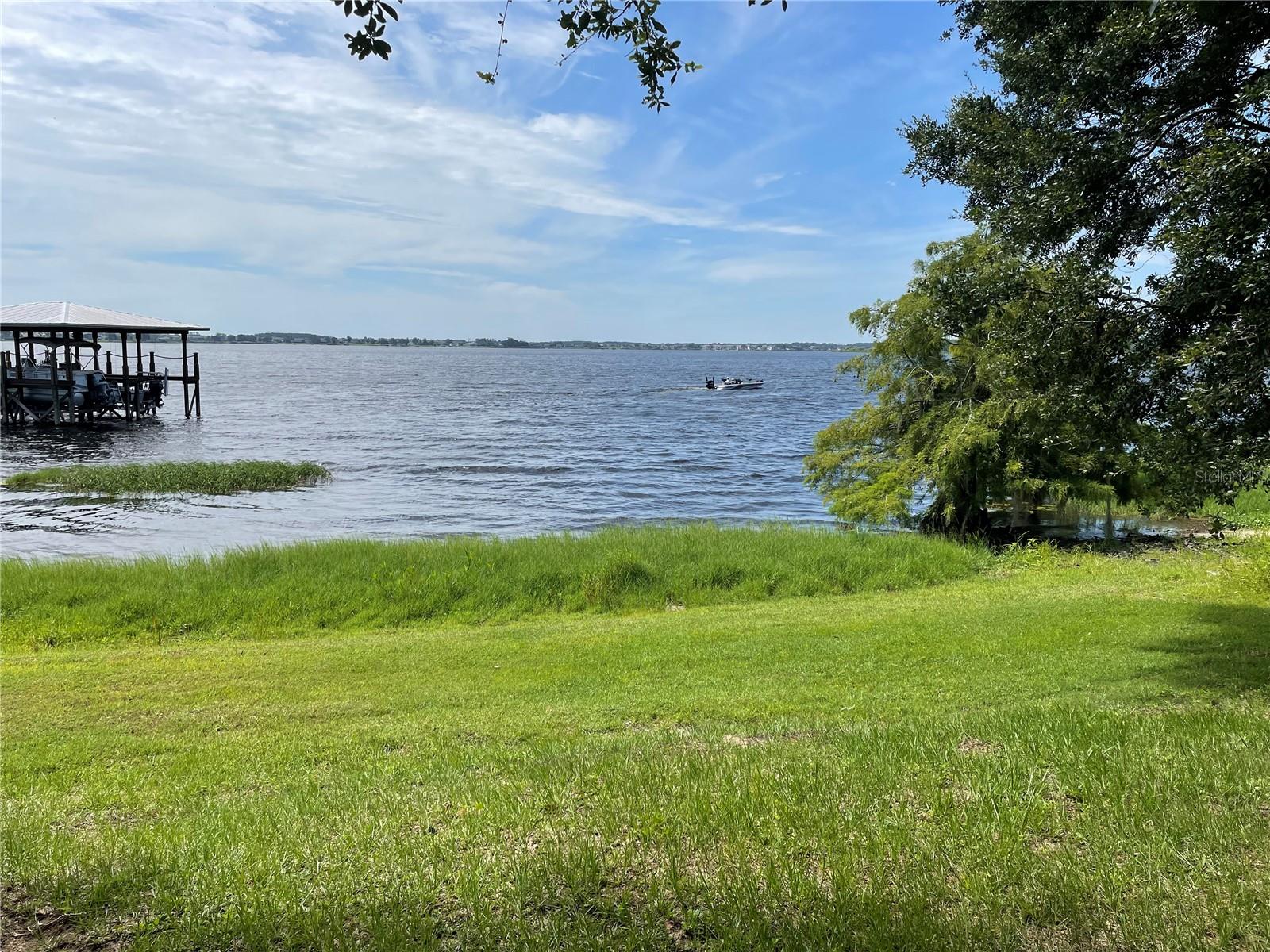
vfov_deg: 53.1
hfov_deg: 67.3
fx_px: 954
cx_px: 635
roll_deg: -0.6
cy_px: 476
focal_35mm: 26
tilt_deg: -7.0
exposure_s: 1/3731
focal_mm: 4.2
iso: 32
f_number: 1.6
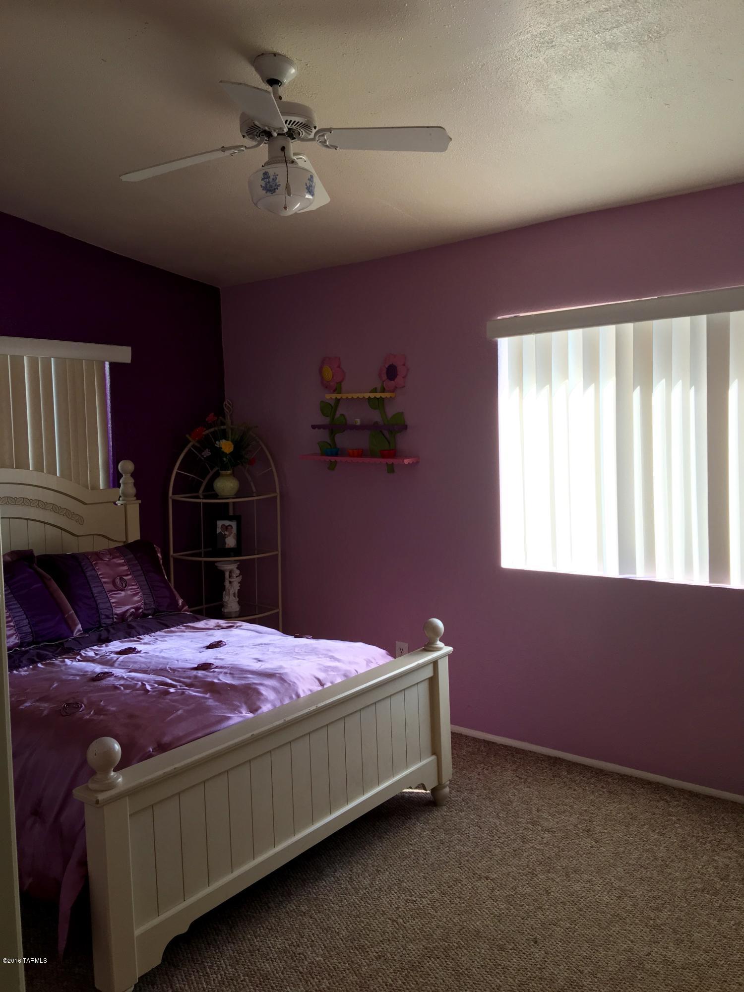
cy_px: 496
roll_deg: +1.1
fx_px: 831
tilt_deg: -4.0
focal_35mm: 29
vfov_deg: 61.7
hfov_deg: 48.2
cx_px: 372
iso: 40
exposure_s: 1/120
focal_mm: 4.15
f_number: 2.2
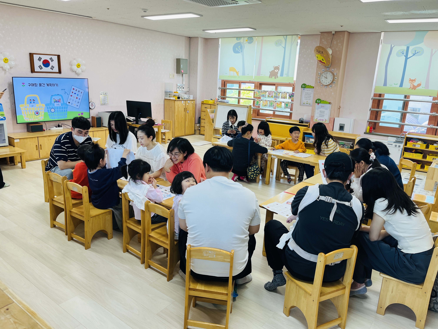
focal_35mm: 26
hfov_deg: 67.3
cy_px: 164
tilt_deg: -13.1
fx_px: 329
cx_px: 219
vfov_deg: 53.1
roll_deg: -3.6
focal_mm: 5.1
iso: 64
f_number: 1.6
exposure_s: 1/120
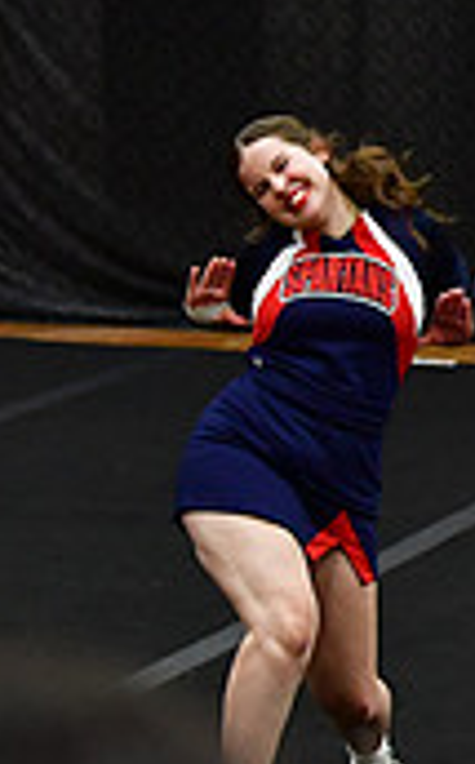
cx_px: 1279
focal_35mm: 361
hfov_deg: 3.6
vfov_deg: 5.8
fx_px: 7502
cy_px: 309
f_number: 4
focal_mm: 70
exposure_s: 1/500
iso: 4000
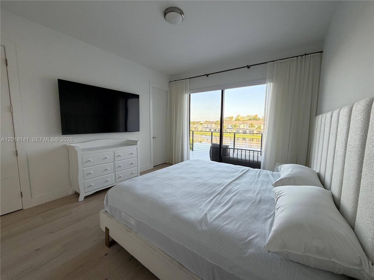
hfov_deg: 102.1
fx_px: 151
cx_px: 187
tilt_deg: -6.2
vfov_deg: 85.7
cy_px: 140
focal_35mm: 14
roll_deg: +0.0
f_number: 2.2
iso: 125
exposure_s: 1/121
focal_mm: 2.22
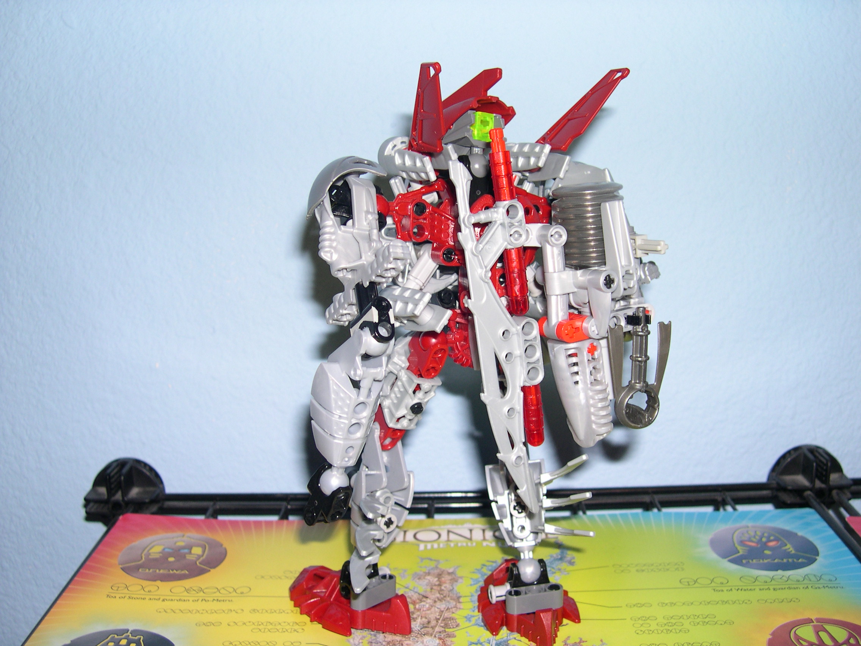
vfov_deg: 37.7
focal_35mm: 38
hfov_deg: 49.0
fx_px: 945
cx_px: 430
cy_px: 323
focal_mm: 8
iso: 100
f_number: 2.8
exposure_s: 1/60
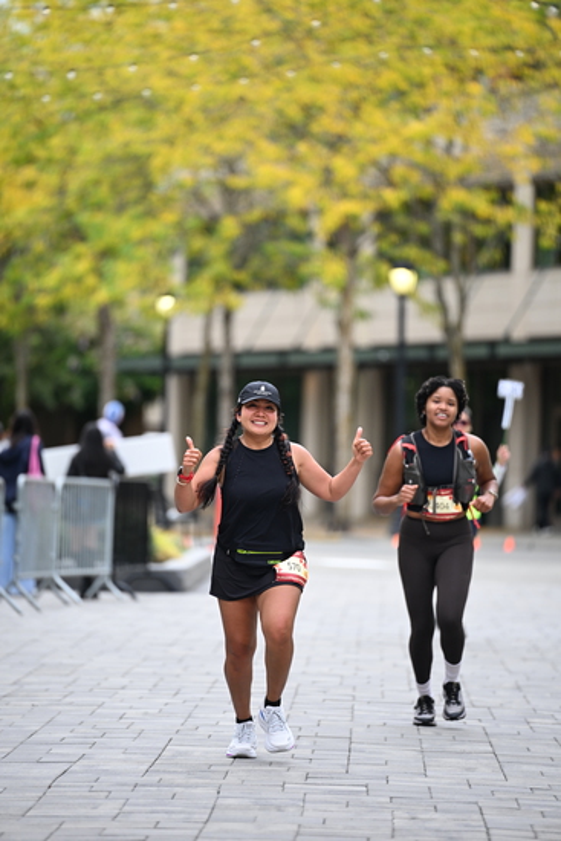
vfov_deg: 10.3
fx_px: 4672
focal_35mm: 200
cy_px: 420
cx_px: 280
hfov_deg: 6.9
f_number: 2.8
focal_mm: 200
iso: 640
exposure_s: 1/1600
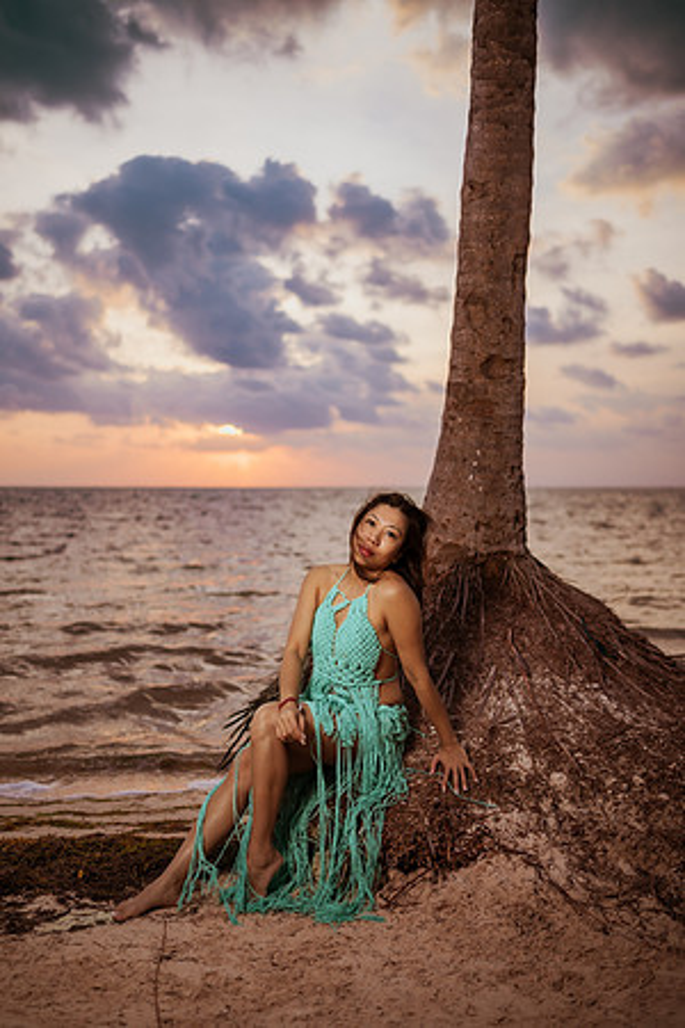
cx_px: 342
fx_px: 999
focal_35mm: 35
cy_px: 514
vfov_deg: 54.4
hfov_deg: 37.9
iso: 50
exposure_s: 1/1250
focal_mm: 35
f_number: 1.8
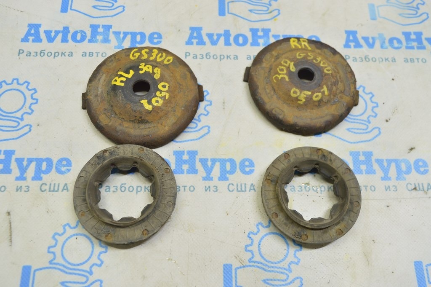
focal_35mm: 36
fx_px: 431
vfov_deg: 36.8
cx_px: 216
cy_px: 144
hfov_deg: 53.2
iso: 400
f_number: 5.6
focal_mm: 24
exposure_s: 1/20
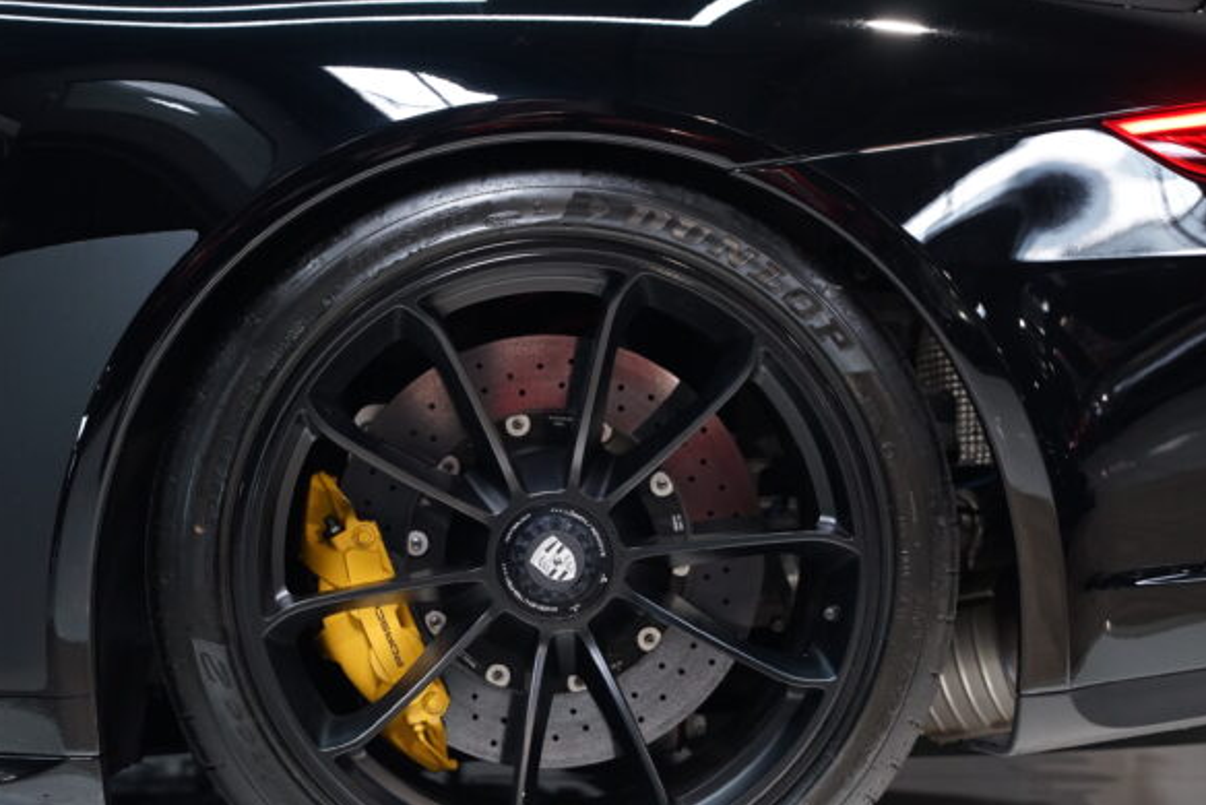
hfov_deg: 22.1
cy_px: 524
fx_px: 3083
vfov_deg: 14.9
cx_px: 549
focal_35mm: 92
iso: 1600
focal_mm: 70
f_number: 2.8
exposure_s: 1/80
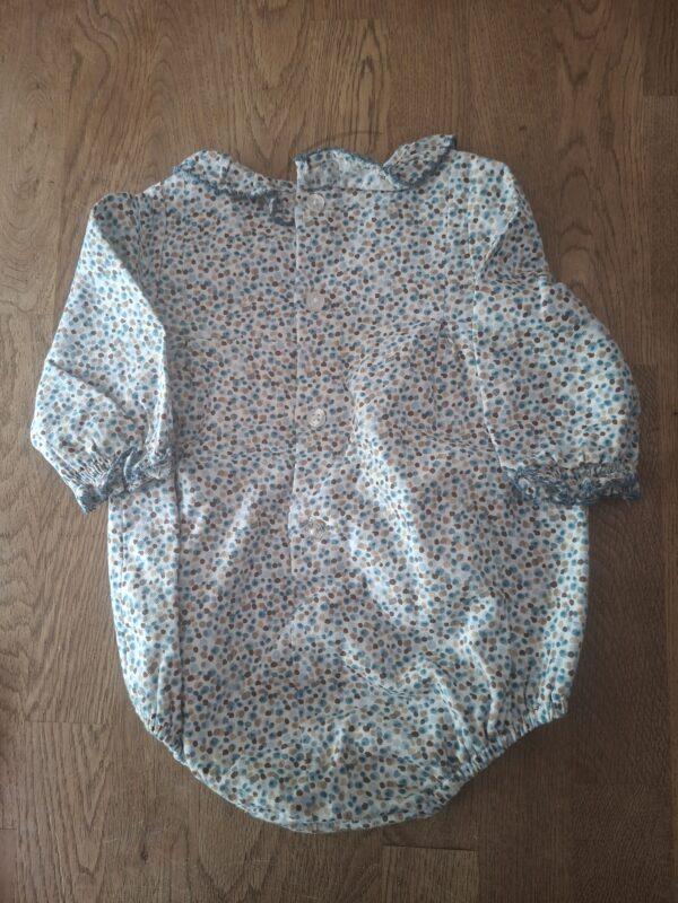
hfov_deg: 58.9
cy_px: 452
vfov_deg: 73.9
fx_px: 601
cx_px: 339
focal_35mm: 23
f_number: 1.8
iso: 320
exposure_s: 1/33
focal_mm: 5.54
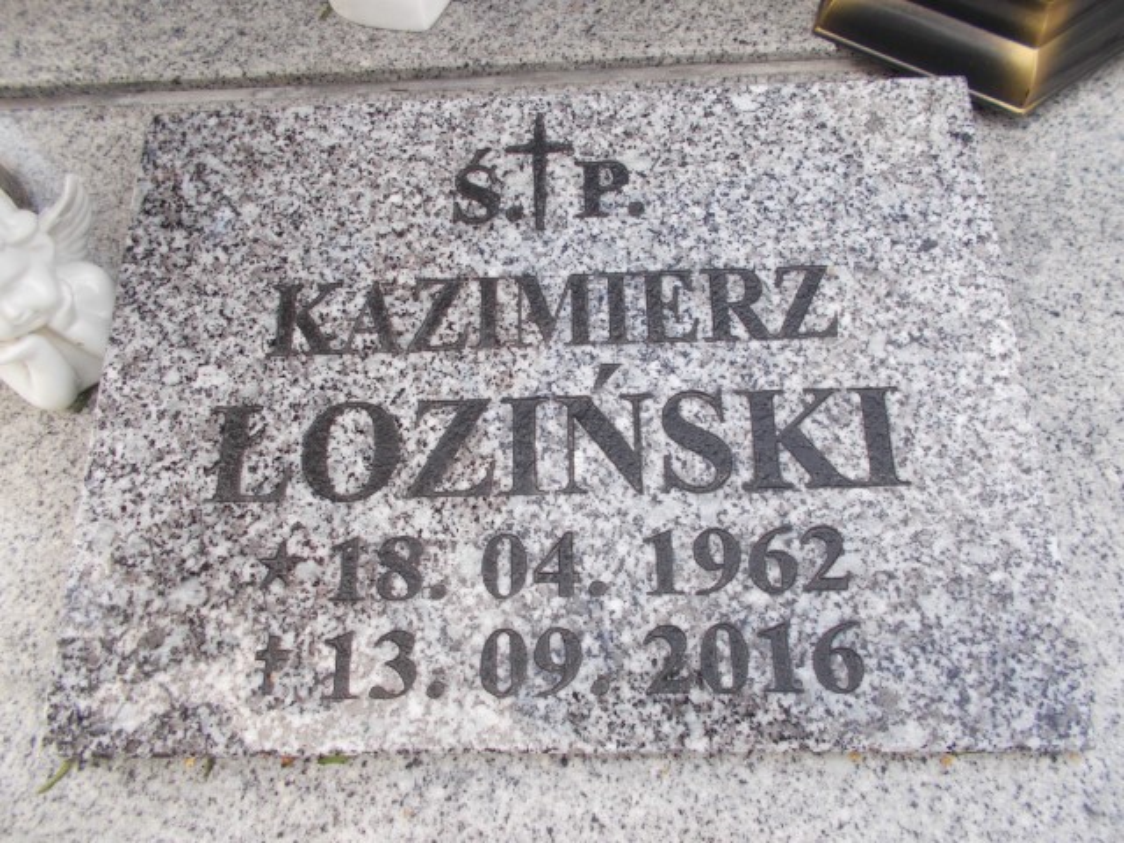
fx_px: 844
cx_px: 562
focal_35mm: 26
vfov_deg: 53.1
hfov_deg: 67.3
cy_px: 422
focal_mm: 4.6
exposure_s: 1/80
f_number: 3.2
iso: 80
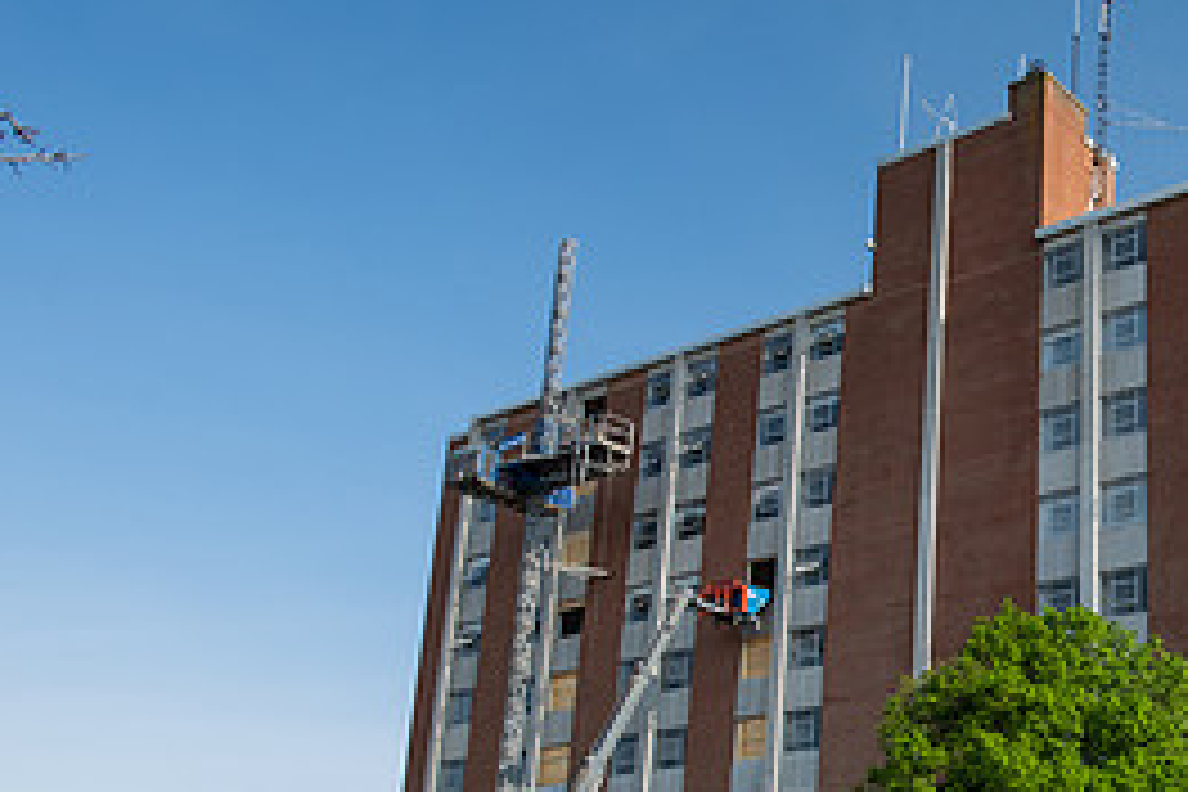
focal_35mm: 44
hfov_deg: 39.9
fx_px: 1452
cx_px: 1148
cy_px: 637
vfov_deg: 29.8
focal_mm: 20
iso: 320
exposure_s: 1/320
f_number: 6.3
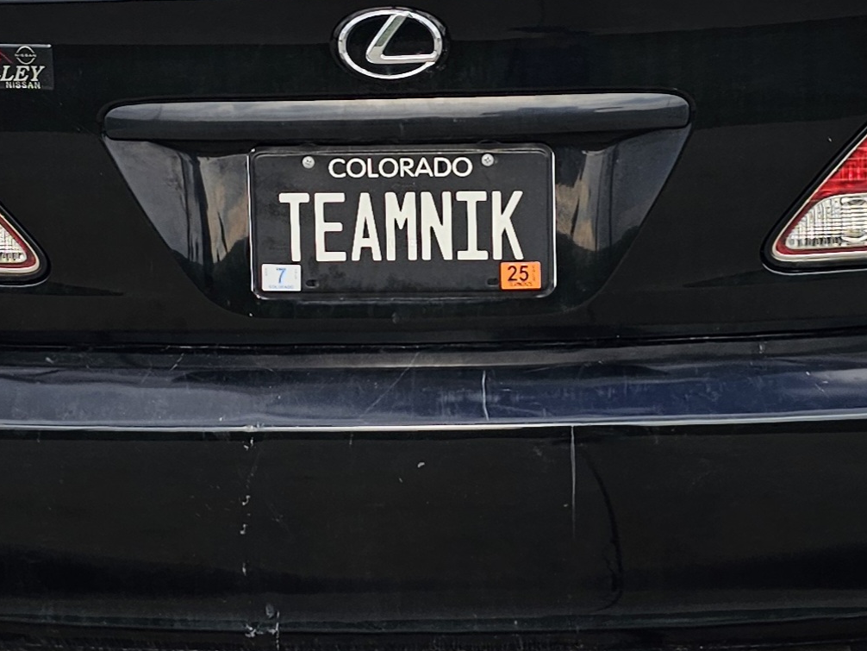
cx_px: 437
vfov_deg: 38.1
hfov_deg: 50.1
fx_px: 927
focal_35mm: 37
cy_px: 197
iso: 10
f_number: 1.7
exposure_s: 1/303
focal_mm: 6.3
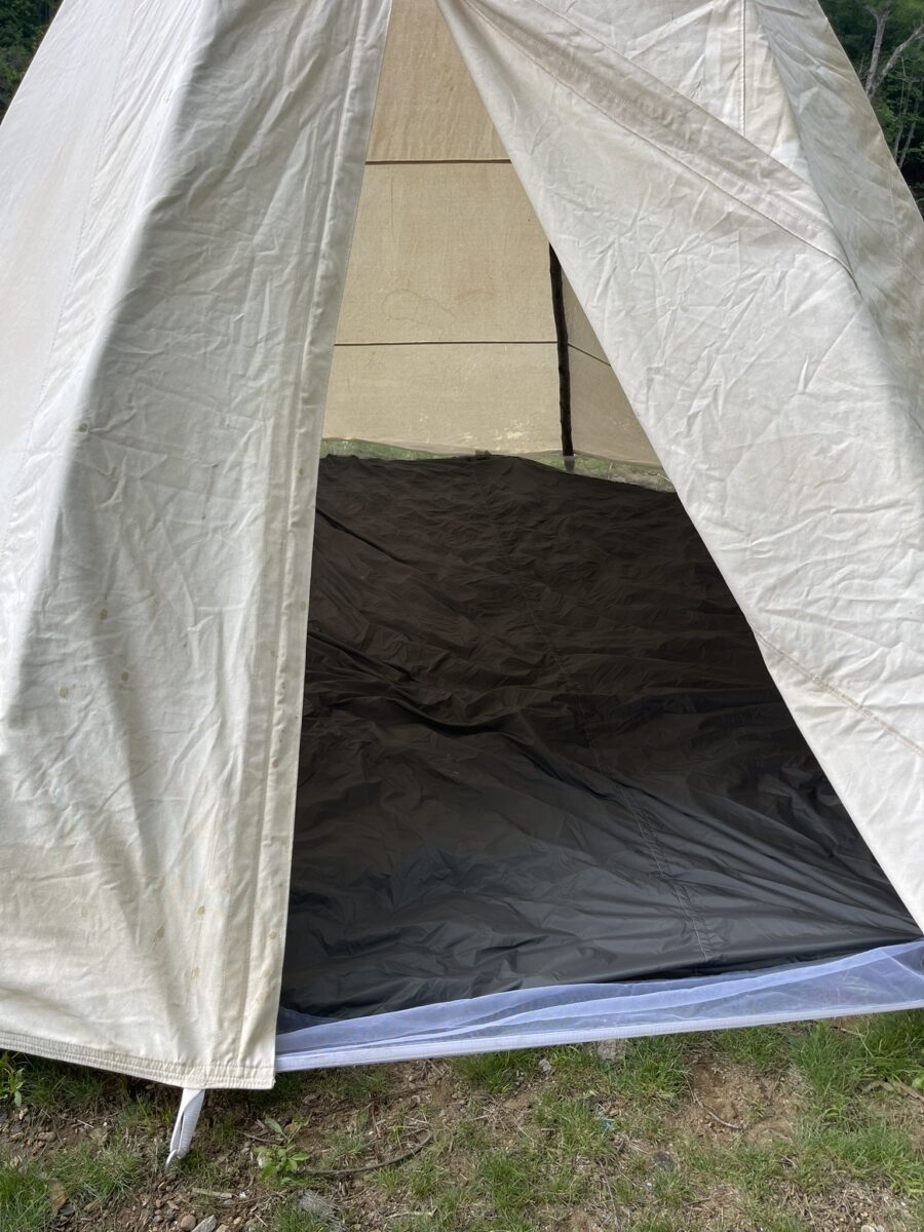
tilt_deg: -22.5
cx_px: 462
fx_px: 890
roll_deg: -1.7
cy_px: 616
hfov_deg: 54.9
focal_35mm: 25
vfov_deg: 69.4
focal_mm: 5.1
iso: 32
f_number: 1.6
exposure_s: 1/322
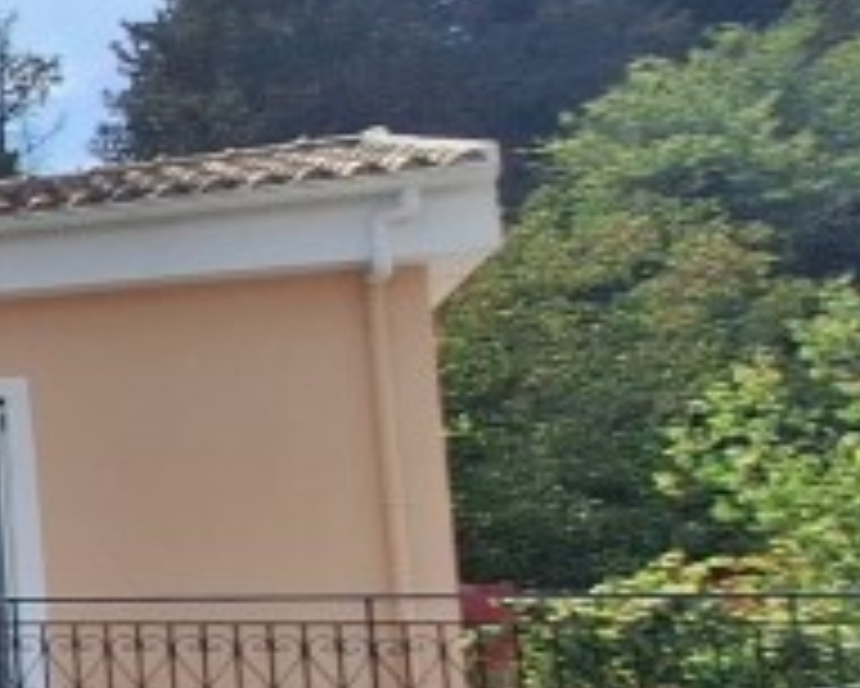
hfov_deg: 14.3
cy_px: 454
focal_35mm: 68
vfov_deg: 22.4
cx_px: -1315
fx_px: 1732
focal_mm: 1.74
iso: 40
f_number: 2.2
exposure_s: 1/3390
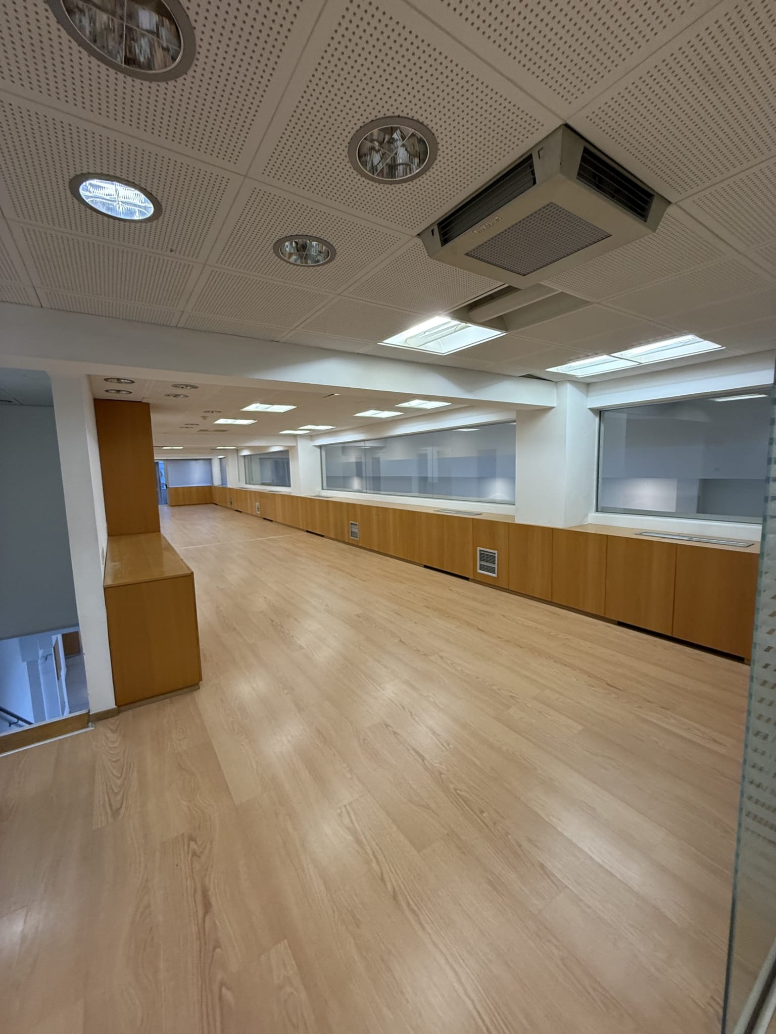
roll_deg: +0.3
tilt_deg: -7.7
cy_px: 517
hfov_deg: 85.7
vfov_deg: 102.1
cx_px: 388
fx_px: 418
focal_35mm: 14
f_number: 2.2
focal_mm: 2.22
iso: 160
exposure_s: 1/100
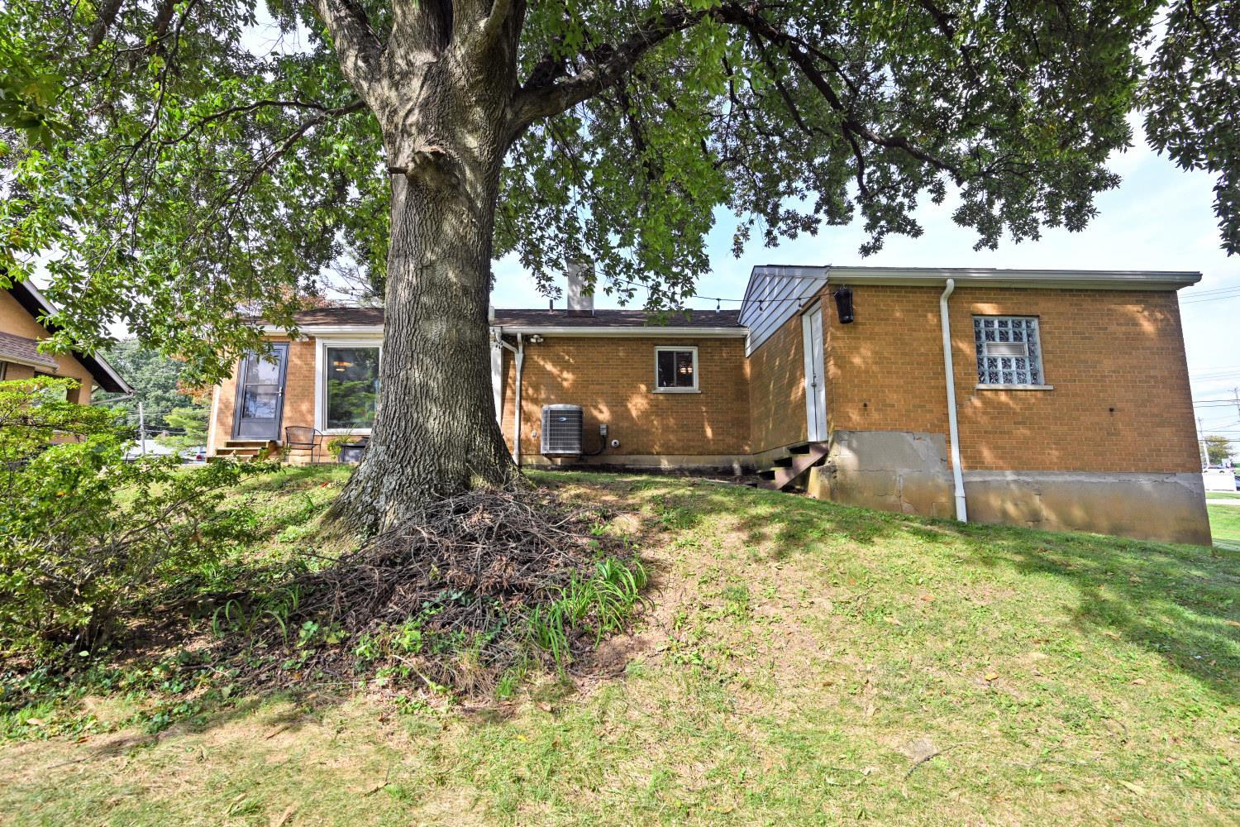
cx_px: 620
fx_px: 551
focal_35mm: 16
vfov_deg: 73.7
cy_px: 414
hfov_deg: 96.7
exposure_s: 1/250
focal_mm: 16
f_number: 5.6
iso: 180
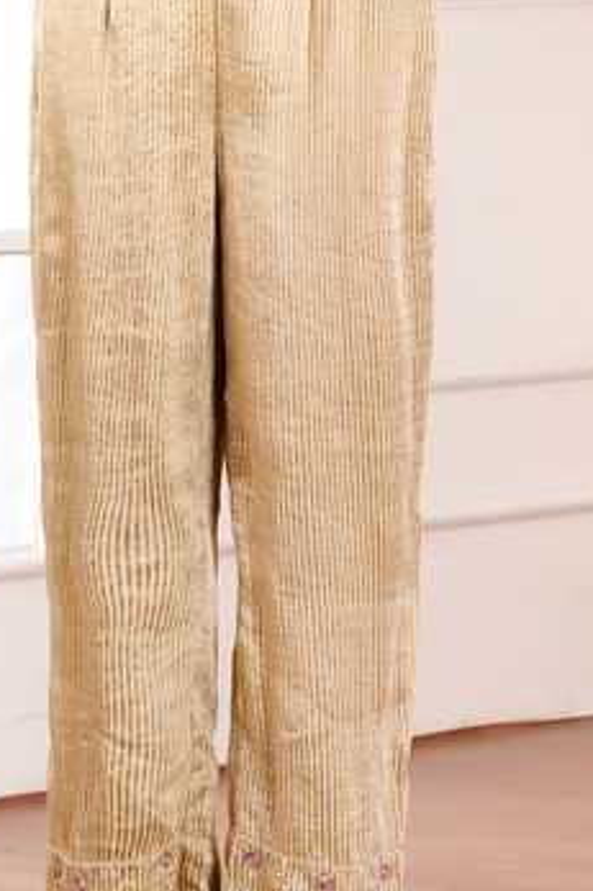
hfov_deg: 6.7
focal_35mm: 206
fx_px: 5095
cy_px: 458
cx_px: 208
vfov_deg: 10.0
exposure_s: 1/125
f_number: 10
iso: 200
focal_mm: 136
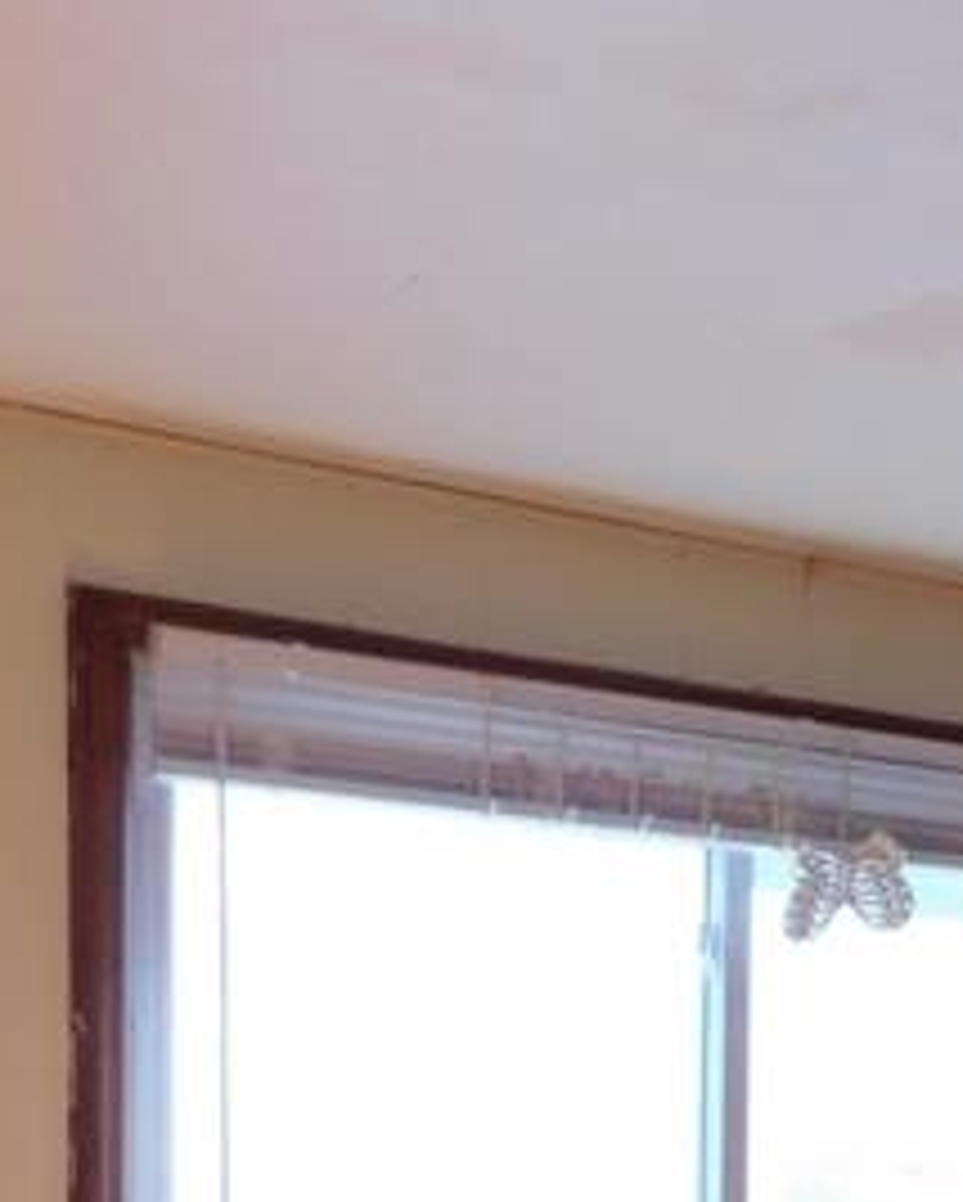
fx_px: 3060
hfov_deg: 15.6
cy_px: 1607
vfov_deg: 20.2
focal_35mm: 86
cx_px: 1678
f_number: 3
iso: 125
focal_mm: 4
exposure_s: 1/60
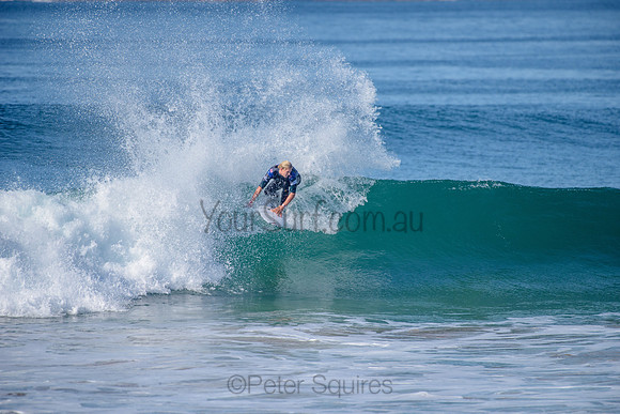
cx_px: 310
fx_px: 8613
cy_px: 207
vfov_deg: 2.8
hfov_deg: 4.1
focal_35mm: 500
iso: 250
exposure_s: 1/2500
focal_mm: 500
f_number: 5.6
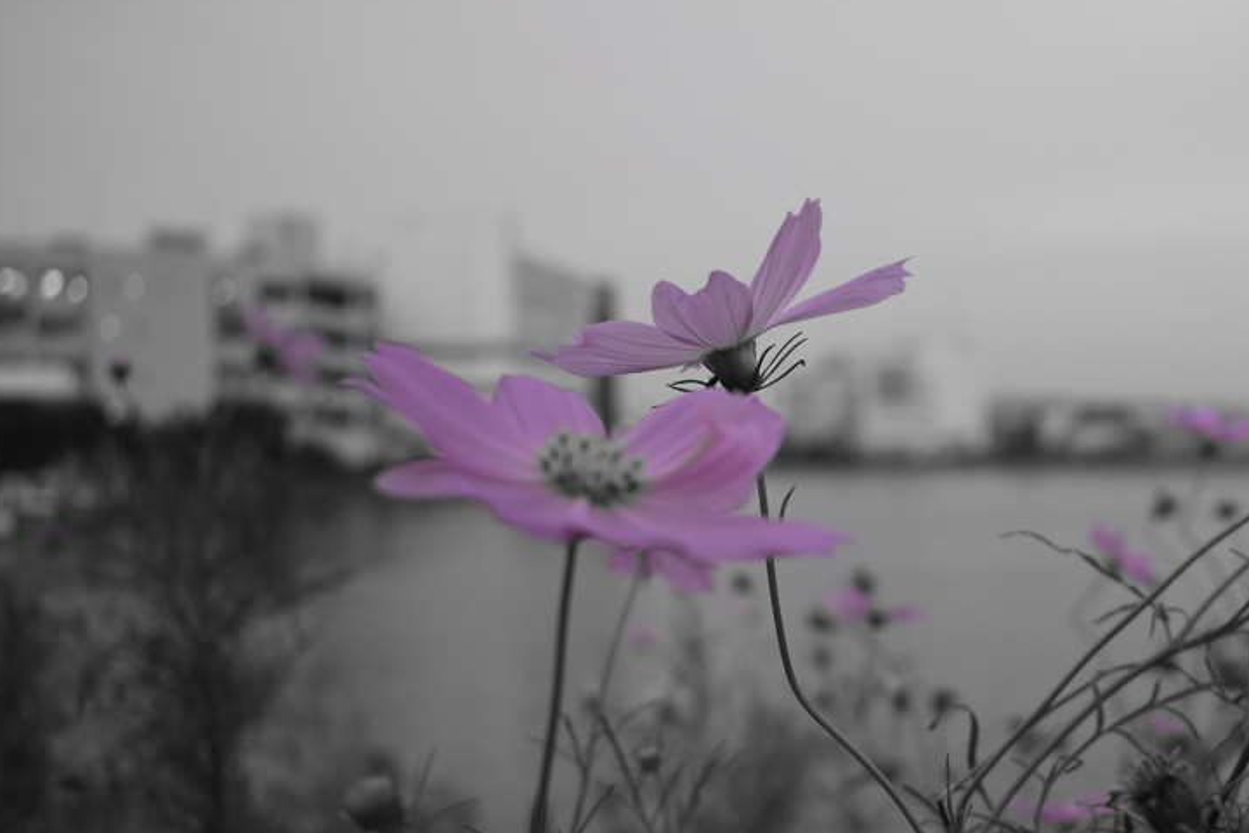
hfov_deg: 35.1
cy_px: 587
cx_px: 1003
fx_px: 1908
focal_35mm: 55
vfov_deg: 24.4
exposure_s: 1/60
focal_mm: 22
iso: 450
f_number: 4
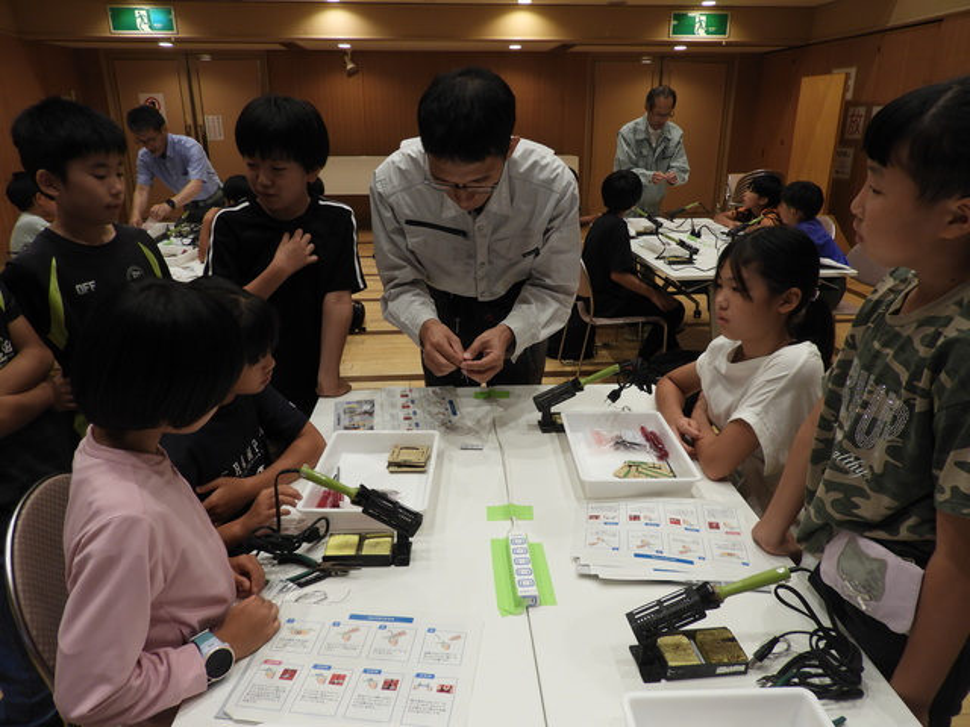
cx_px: 485
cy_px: 364
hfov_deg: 71.6
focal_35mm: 24
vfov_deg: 56.8
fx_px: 673
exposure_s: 1/60
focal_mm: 4.3
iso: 100
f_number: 3.3
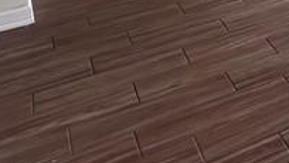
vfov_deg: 12.6
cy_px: -247
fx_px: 544
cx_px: 503
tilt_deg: -1.2
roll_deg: +0.0
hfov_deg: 21.3
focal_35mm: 71
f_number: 1.8
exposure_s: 1/155
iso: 32
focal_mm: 1.57
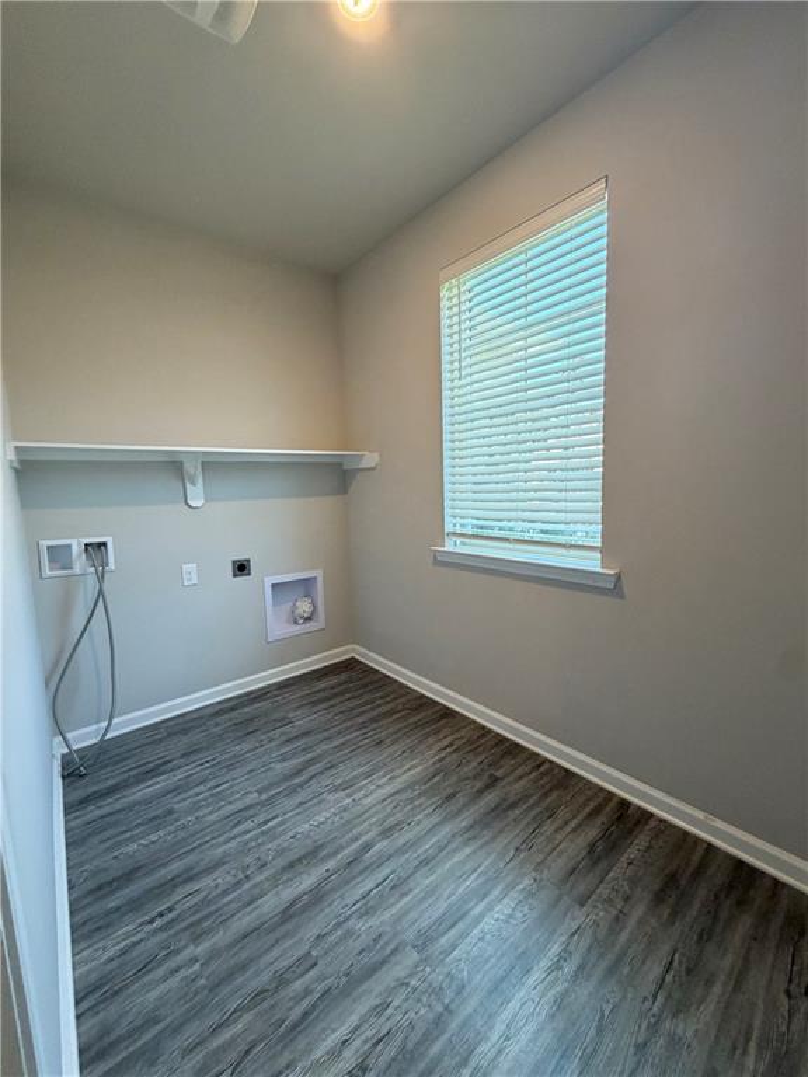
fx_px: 436
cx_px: 404
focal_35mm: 14
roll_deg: +2.6
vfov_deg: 102.1
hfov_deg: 85.7
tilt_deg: -6.1
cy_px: 538
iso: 320
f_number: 2.2
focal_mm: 2.22
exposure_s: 1/120
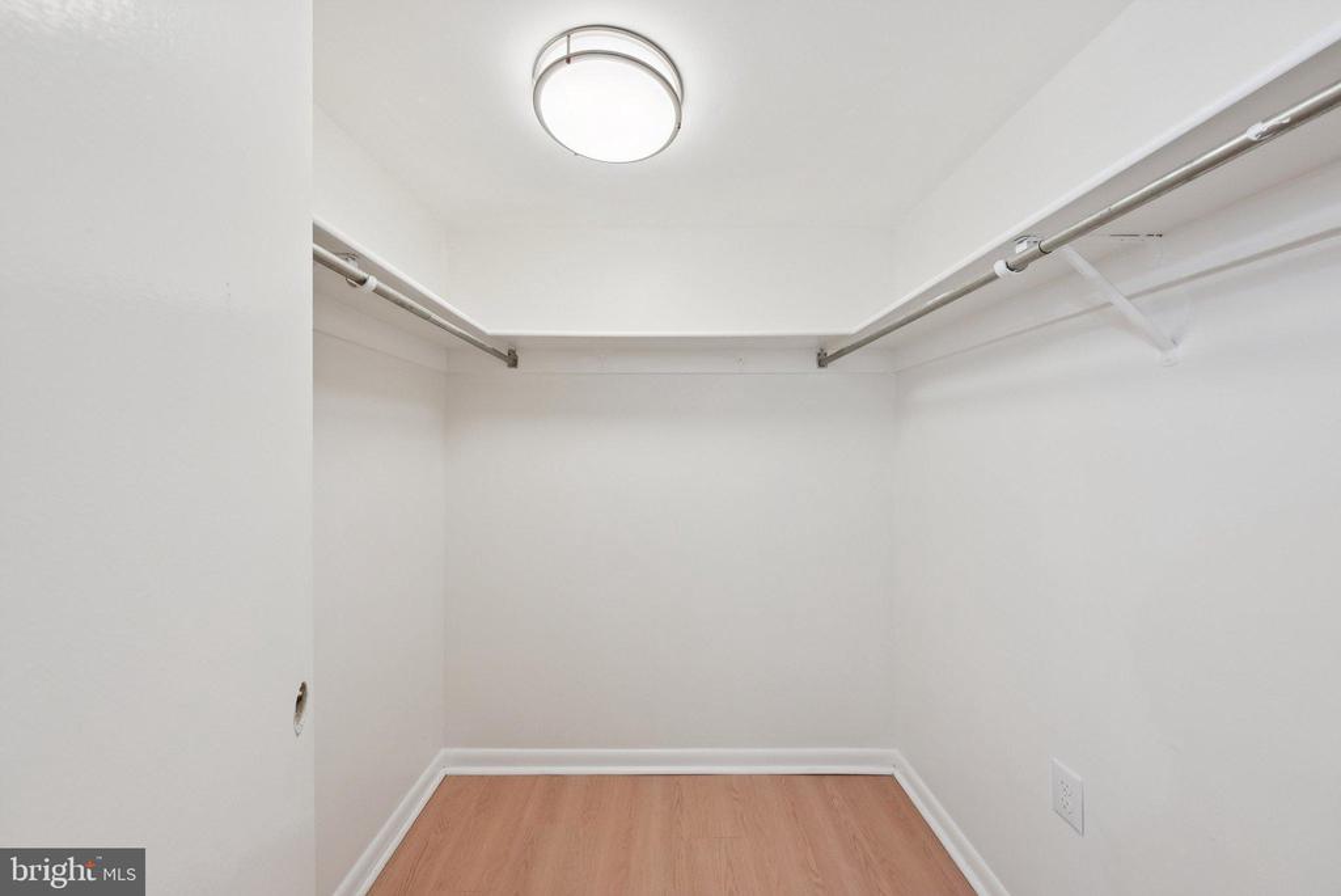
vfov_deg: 90.1
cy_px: 448
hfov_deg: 112.6
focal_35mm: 12
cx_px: 670
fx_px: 447
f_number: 7.1
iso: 640
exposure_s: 1/80
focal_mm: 12
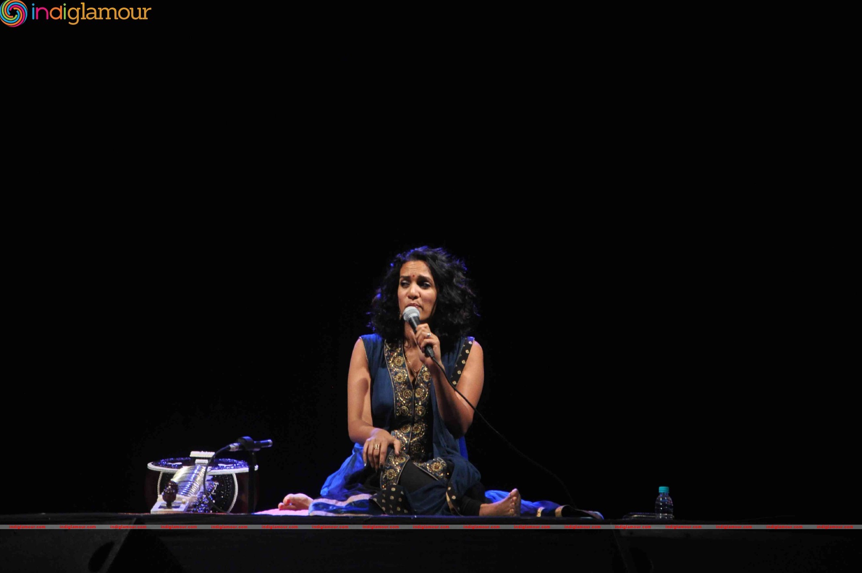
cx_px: 431
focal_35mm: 159
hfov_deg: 13.0
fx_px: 3791
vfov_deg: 8.6
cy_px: 285
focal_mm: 105
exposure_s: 1/80
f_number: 9
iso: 1000
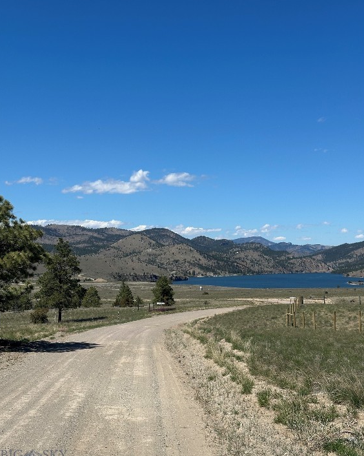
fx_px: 687
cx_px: 183
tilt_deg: +3.1
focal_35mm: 51
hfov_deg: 29.7
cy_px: 222
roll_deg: -0.7
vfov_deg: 36.7
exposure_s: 1/6211
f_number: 1.78
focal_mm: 6.86
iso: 64
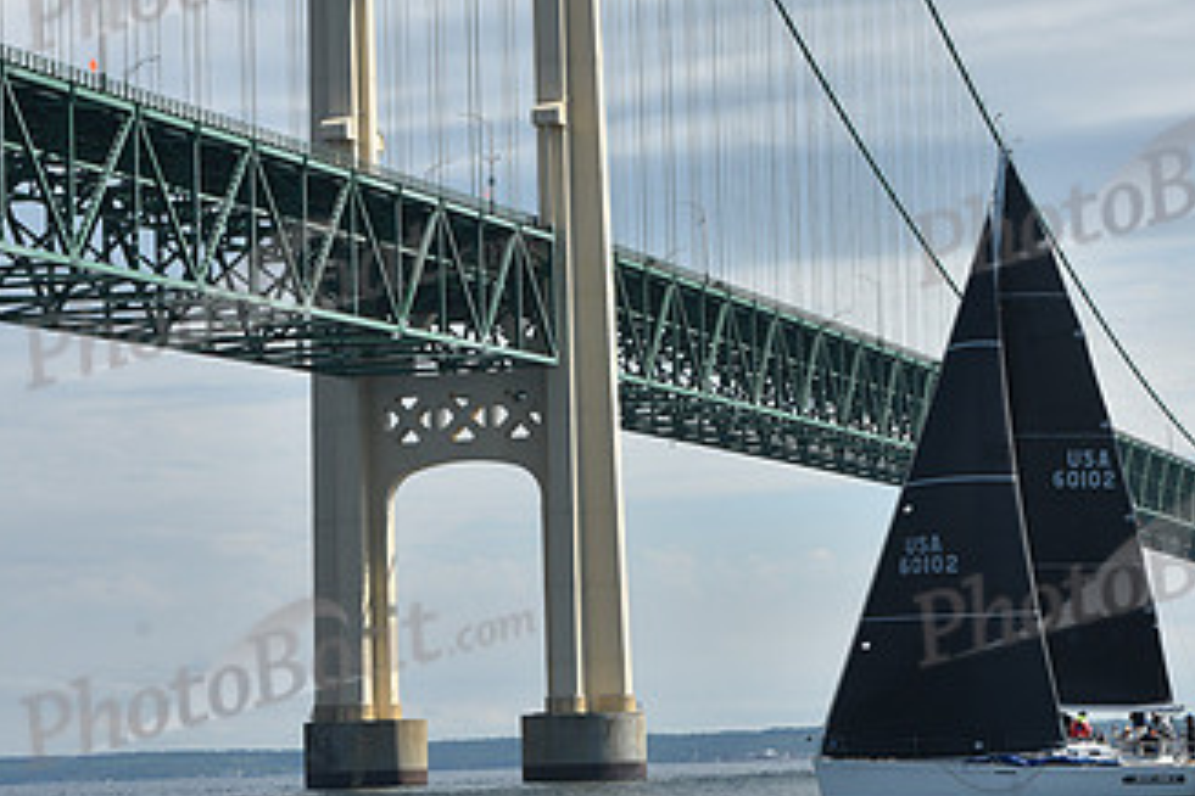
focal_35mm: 124
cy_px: 433
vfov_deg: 11.1
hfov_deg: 16.5
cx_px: 727
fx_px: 4116
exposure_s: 1/800
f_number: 10
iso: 250
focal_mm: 70
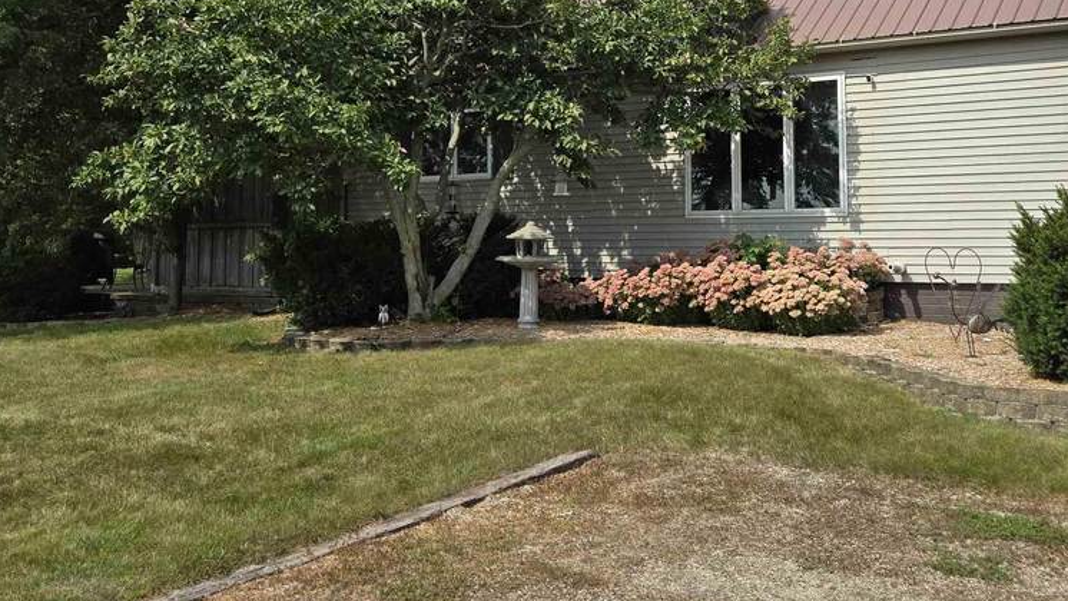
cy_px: 177
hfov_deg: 46.7
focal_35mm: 43
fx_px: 1218
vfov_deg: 27.5
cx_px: 706
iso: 25
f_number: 1.8
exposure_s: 1/2128
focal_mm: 5.4
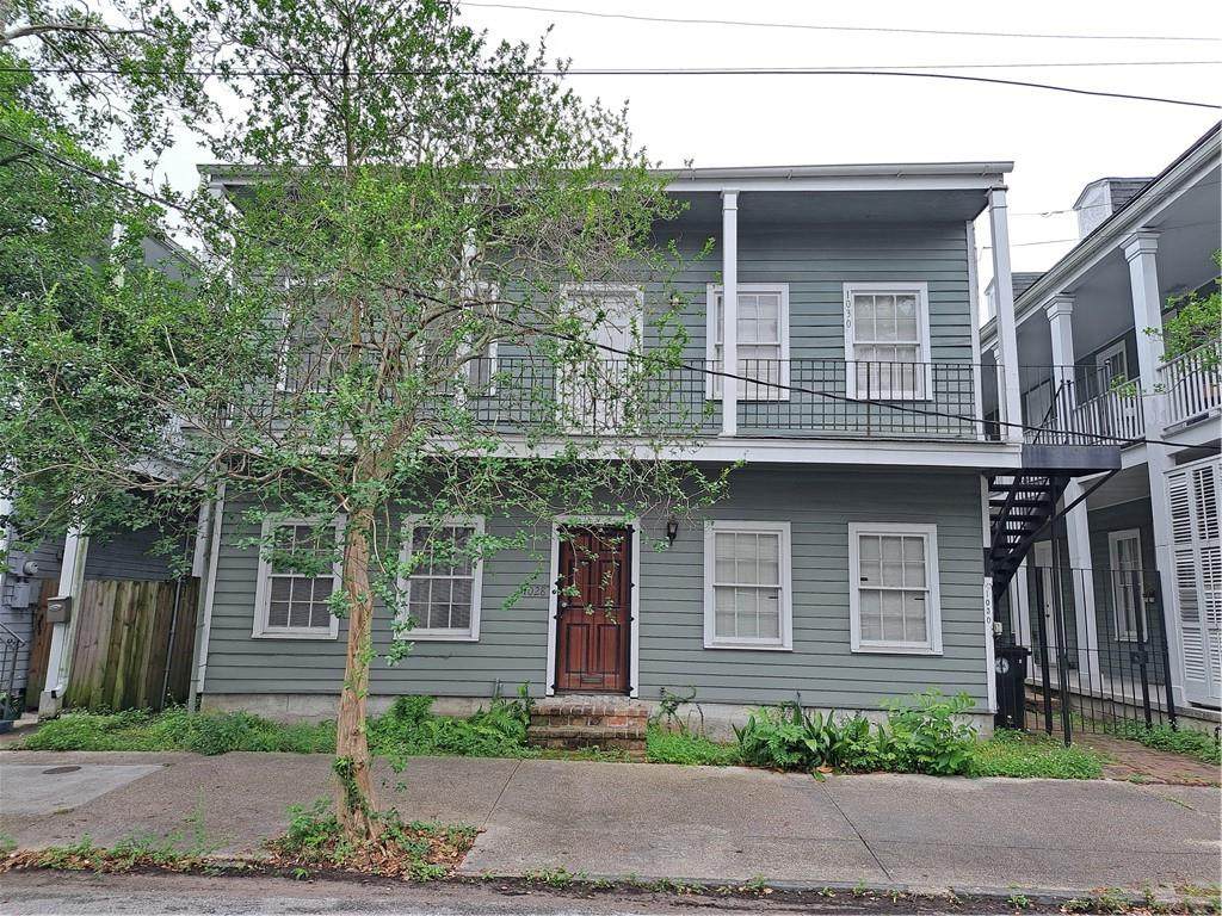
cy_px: 458
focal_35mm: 24
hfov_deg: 71.6
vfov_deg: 56.8
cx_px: 611
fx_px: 847
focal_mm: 5.23
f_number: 1.8
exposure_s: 1/120
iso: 50
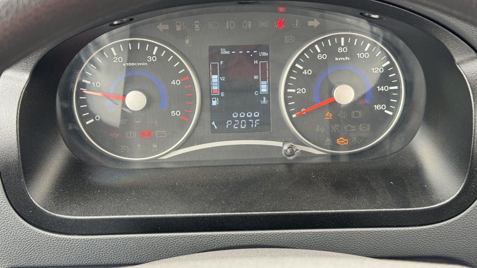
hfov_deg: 39.2
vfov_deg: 22.6
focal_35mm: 53
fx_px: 670
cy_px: 103
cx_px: 236
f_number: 1.78
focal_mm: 6.76
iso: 200
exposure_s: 1/60
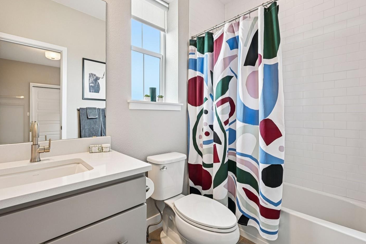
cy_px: 113
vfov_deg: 73.6
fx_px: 163
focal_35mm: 16
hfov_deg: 96.3
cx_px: 162
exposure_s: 1/15
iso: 400
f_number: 11
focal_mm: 14
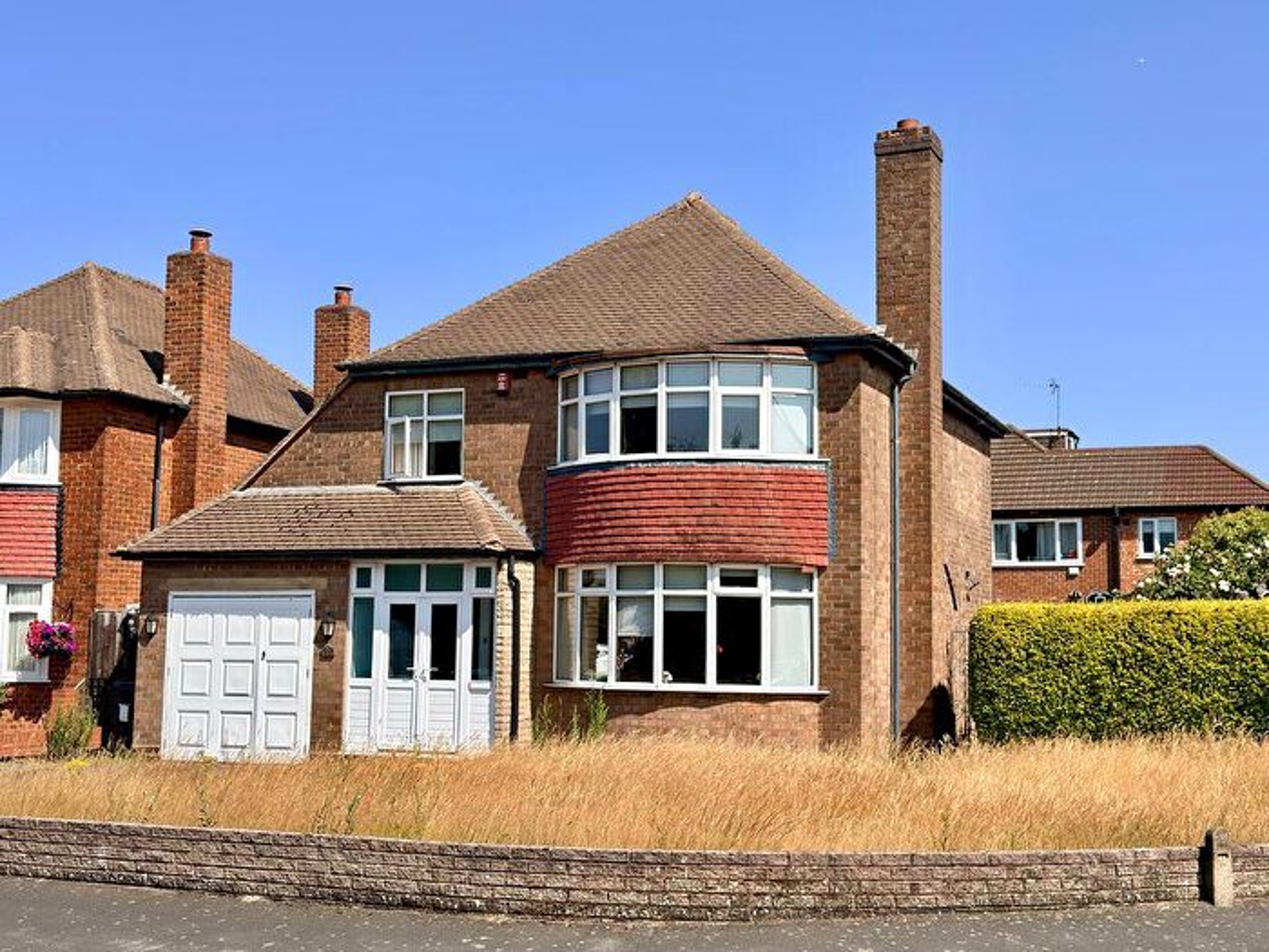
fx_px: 1613
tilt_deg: +5.5
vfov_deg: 32.9
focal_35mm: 44
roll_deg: +0.2
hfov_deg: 42.9
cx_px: 634
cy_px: 476
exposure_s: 1/4630
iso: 64
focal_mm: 6.76
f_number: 1.78
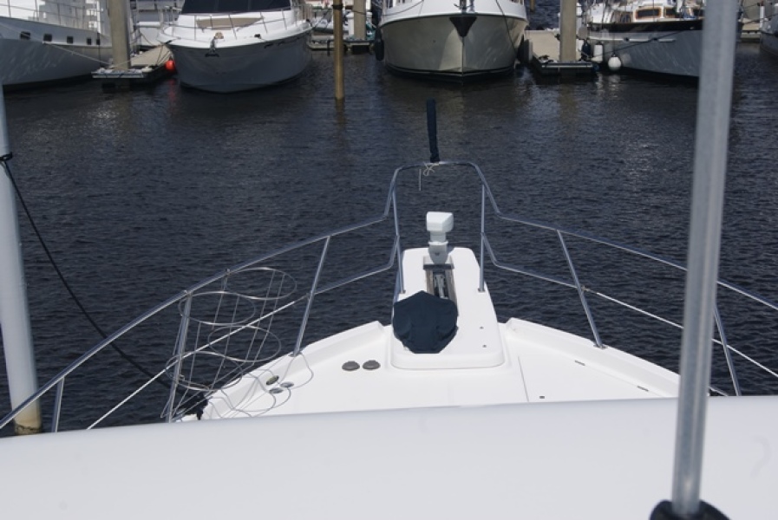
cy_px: 260
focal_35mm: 52
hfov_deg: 37.8
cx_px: 389
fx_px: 1136
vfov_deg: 25.8
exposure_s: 1/250
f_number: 13
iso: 100
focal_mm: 35
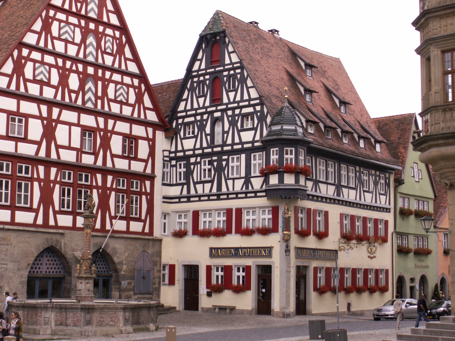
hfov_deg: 33.2
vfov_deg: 25.2
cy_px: 170
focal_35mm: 58
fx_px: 762
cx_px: 228
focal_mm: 9.72
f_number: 4.5
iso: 50
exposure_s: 1/100
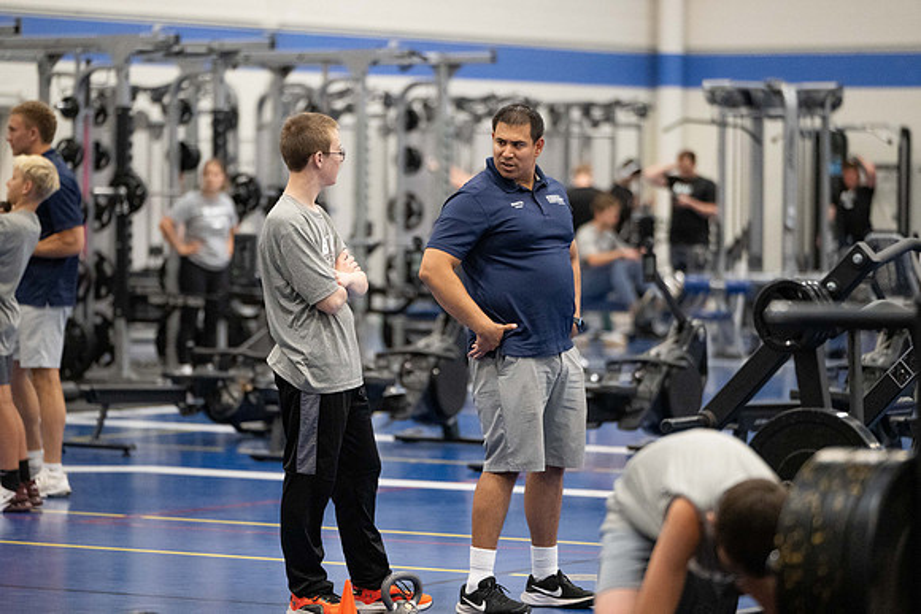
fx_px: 4130
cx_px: 488
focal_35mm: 161
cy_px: 328
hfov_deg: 12.7
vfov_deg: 8.5
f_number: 2.8
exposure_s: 1/320
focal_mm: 150
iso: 6400
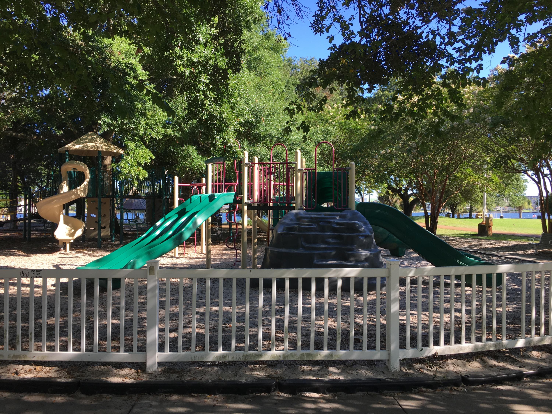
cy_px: 207
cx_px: 276
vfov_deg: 48.2
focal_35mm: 29
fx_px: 462
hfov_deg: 61.7
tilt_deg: +0.2
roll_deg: -0.2
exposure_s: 1/377
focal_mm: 4.15
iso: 25
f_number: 2.2
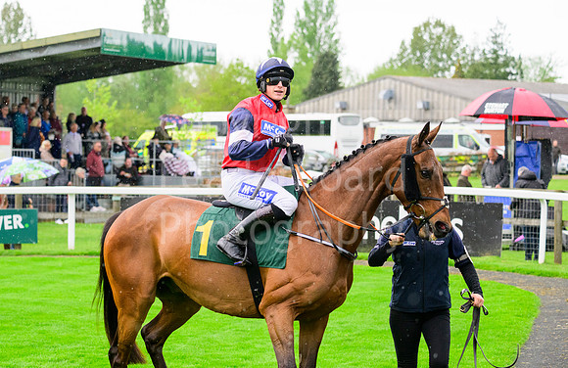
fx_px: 2090
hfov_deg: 15.5
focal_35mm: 134
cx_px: 255
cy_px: 159
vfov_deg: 10.1
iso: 2000
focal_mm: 120
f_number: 5.6
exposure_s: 1/1250
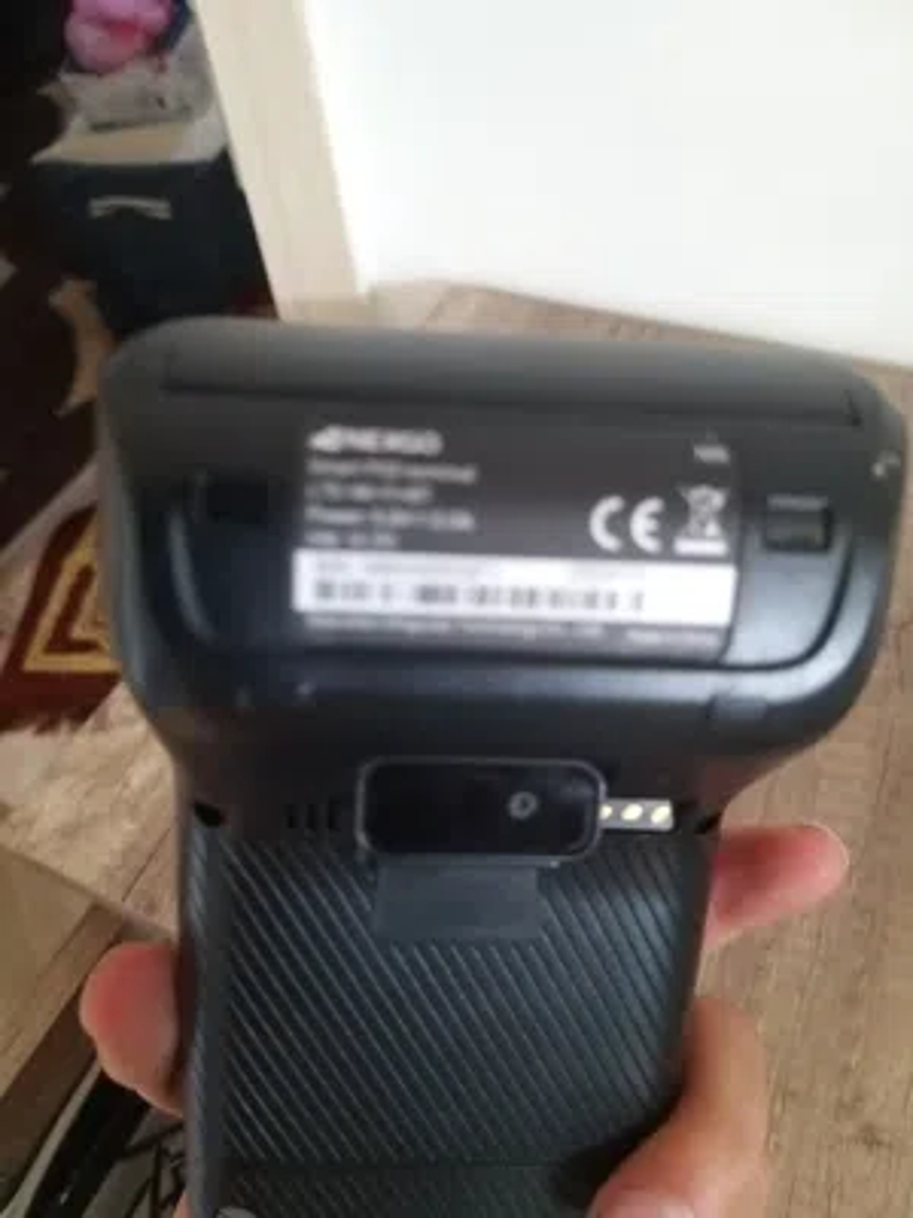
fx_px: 950
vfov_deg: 65.3
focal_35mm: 27
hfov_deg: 51.4
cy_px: 609
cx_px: 456
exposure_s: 1/25
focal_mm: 3.93
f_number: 1.7
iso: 400
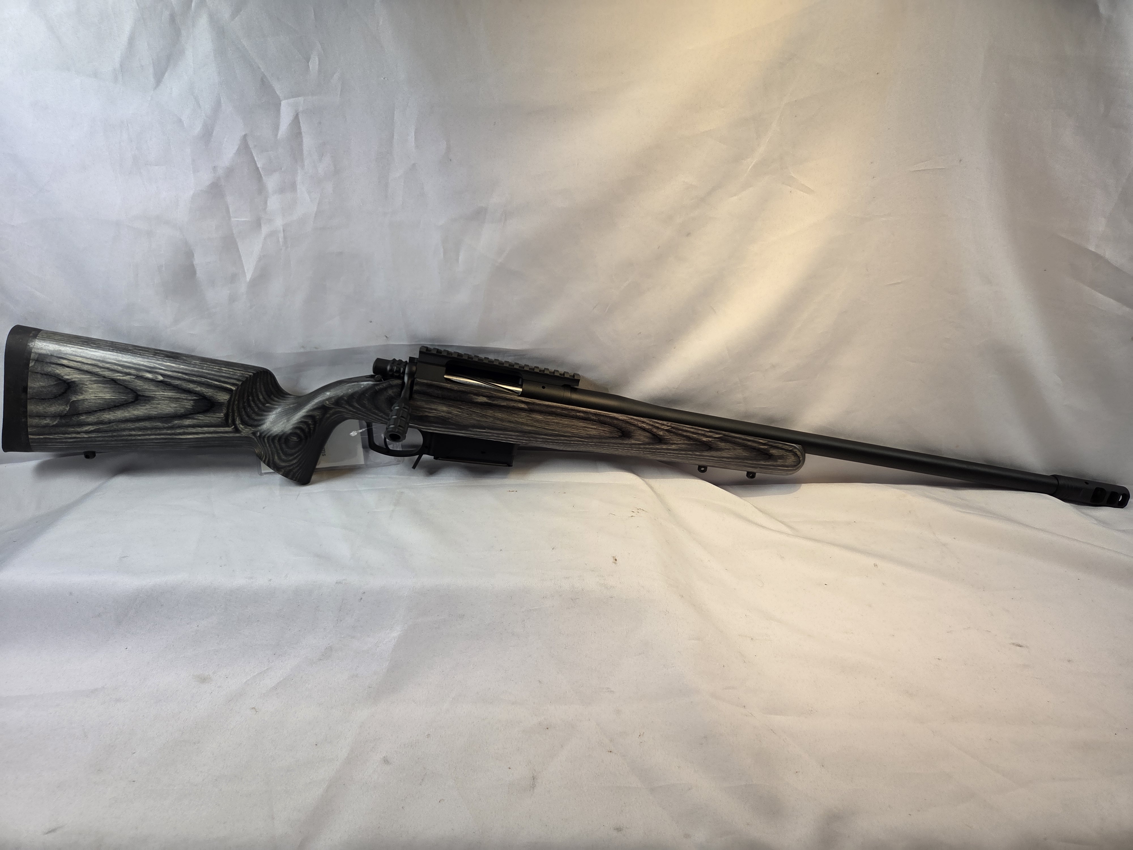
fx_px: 753
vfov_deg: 58.9
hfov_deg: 73.9
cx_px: 566
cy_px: 425
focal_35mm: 23
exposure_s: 1/641
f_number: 1.8
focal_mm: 5.4
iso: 80
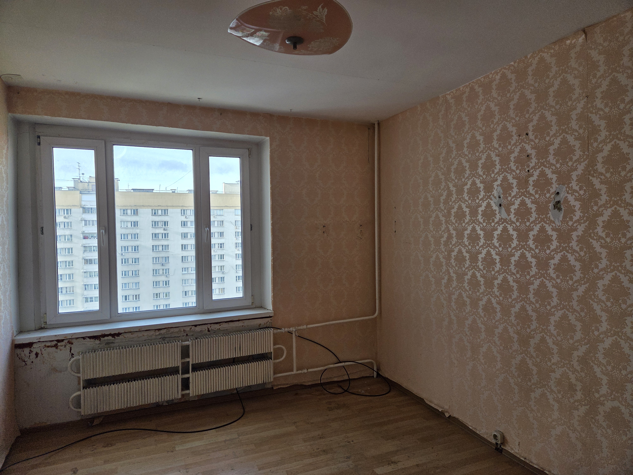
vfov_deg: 58.9
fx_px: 421
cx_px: 316
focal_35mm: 23
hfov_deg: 73.9
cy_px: 238
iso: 40
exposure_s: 1/180
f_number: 1.8
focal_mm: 5.4
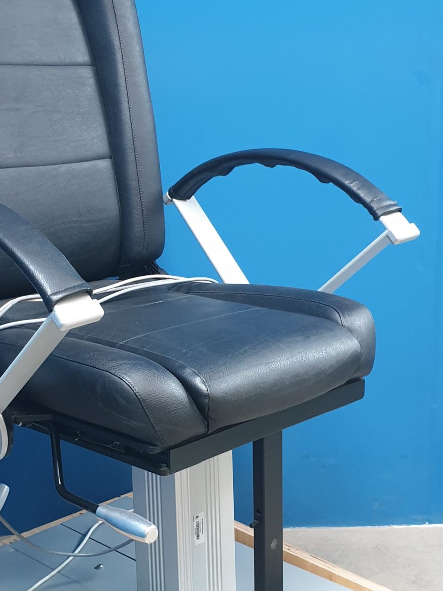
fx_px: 956
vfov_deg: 34.3
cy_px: 332
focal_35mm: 56
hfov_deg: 25.9
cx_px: 134
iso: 320
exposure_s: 1/25
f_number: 2.4
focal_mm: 4.3
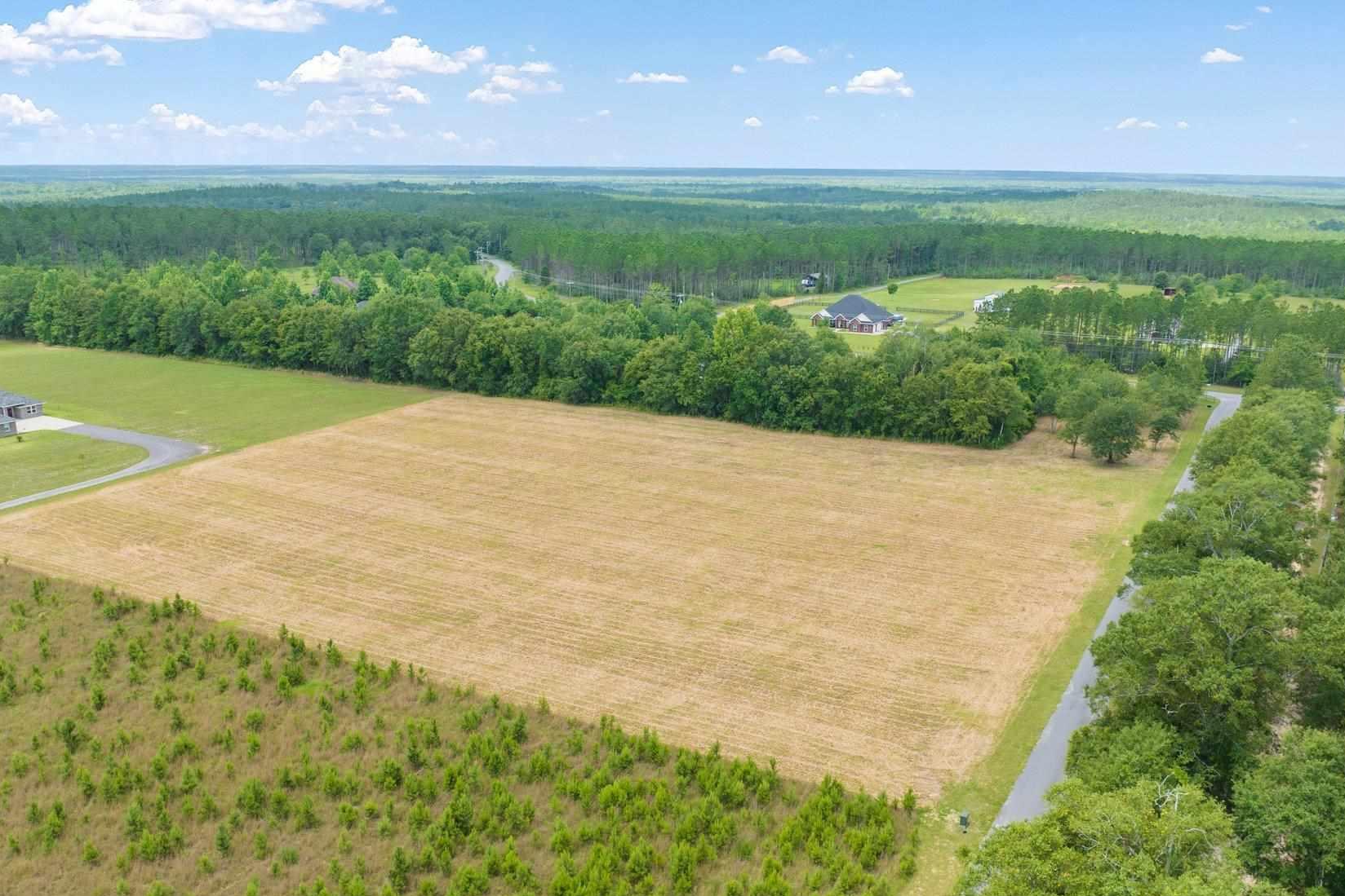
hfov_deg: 60.3
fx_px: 1158
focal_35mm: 31
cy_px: 546
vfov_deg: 42.1
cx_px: 691
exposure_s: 1/1000
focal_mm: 12.29
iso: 140
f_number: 2.8
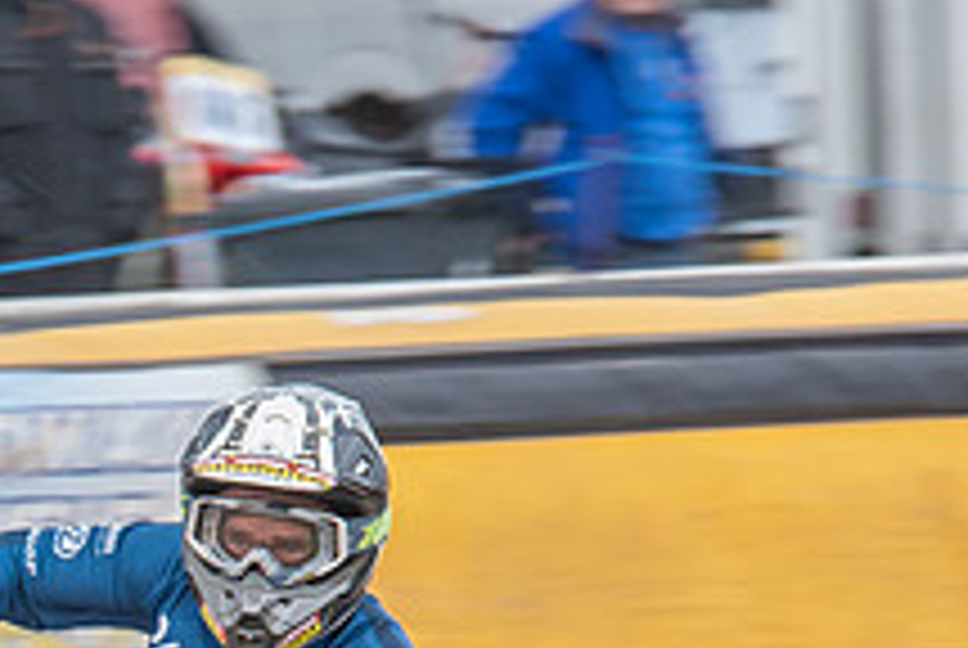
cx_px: -83
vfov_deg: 1.5
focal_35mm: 912
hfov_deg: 2.3
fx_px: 24556
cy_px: 960
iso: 400
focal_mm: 200
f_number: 8
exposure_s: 1/200
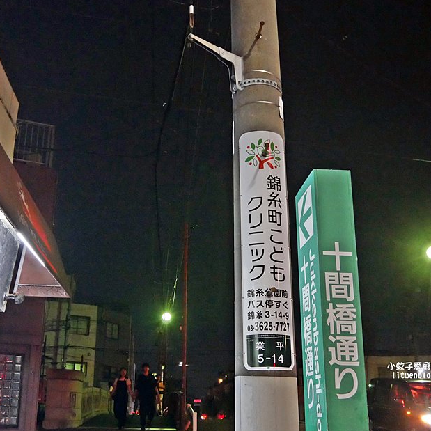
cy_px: 245
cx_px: 187
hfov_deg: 41.8
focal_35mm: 40
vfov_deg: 41.8
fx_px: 563
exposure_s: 1/50
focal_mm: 14
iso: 3200
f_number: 3.5
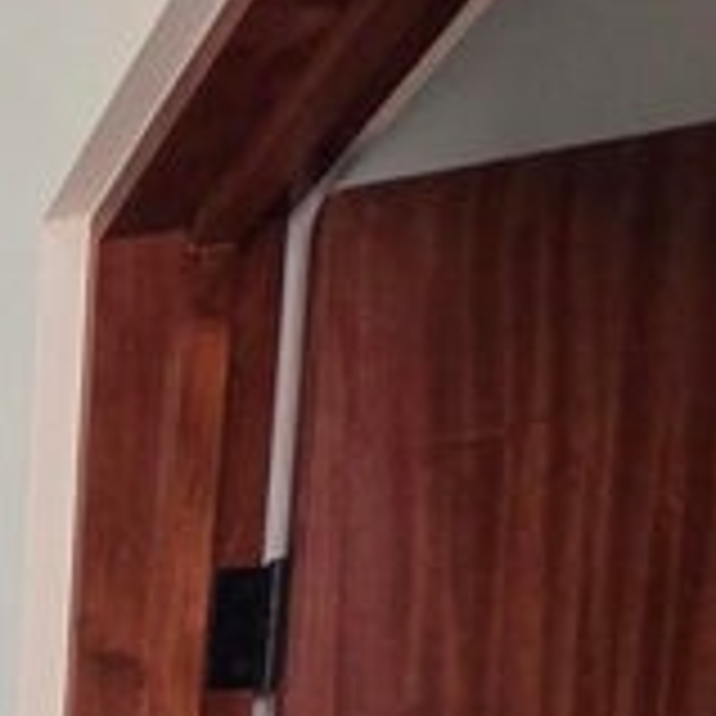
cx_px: -721
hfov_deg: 17.1
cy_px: 1612
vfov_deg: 15.6
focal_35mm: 74
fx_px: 1732
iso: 125
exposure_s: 1/120
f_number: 1.9
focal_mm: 2.2
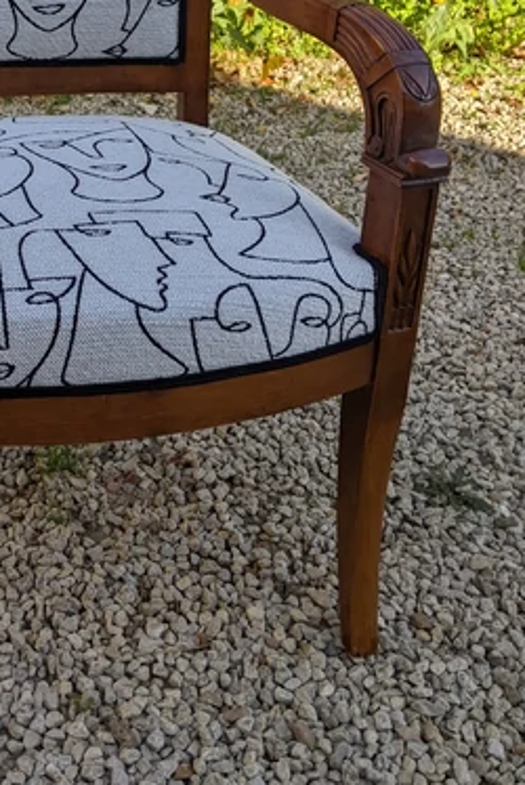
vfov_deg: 41.8
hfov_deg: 28.8
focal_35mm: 45
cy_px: 168
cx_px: 55
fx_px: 982
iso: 50
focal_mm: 4.44
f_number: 1.8
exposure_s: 1/1235
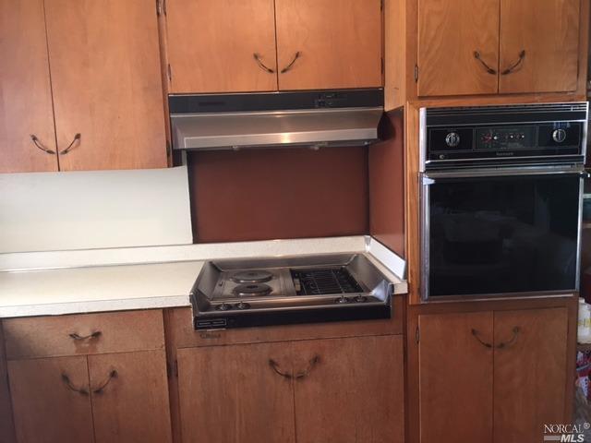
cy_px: 222
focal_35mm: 29
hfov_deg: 61.7
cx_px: 296
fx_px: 495
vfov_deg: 48.2
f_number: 2.2
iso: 100
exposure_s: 1/30
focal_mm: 4.15
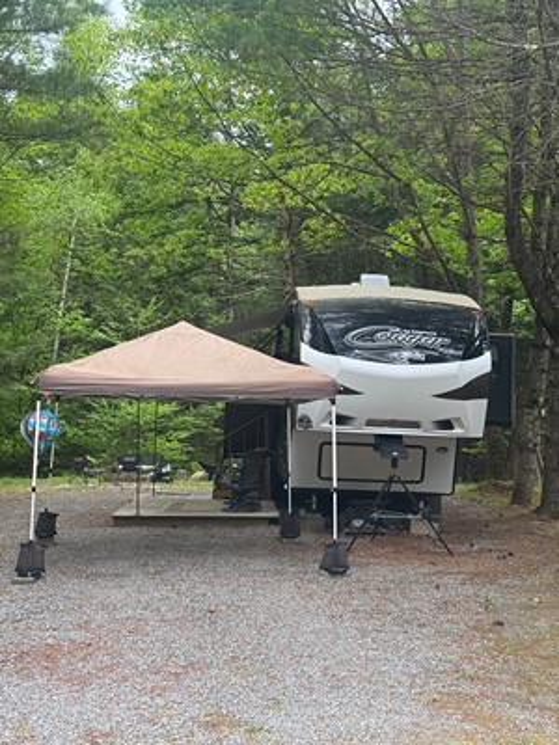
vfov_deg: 39.7
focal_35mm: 48
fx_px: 1034
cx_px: 280
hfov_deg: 30.3
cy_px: 372
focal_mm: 6.76
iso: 64
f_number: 1.78
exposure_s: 1/495
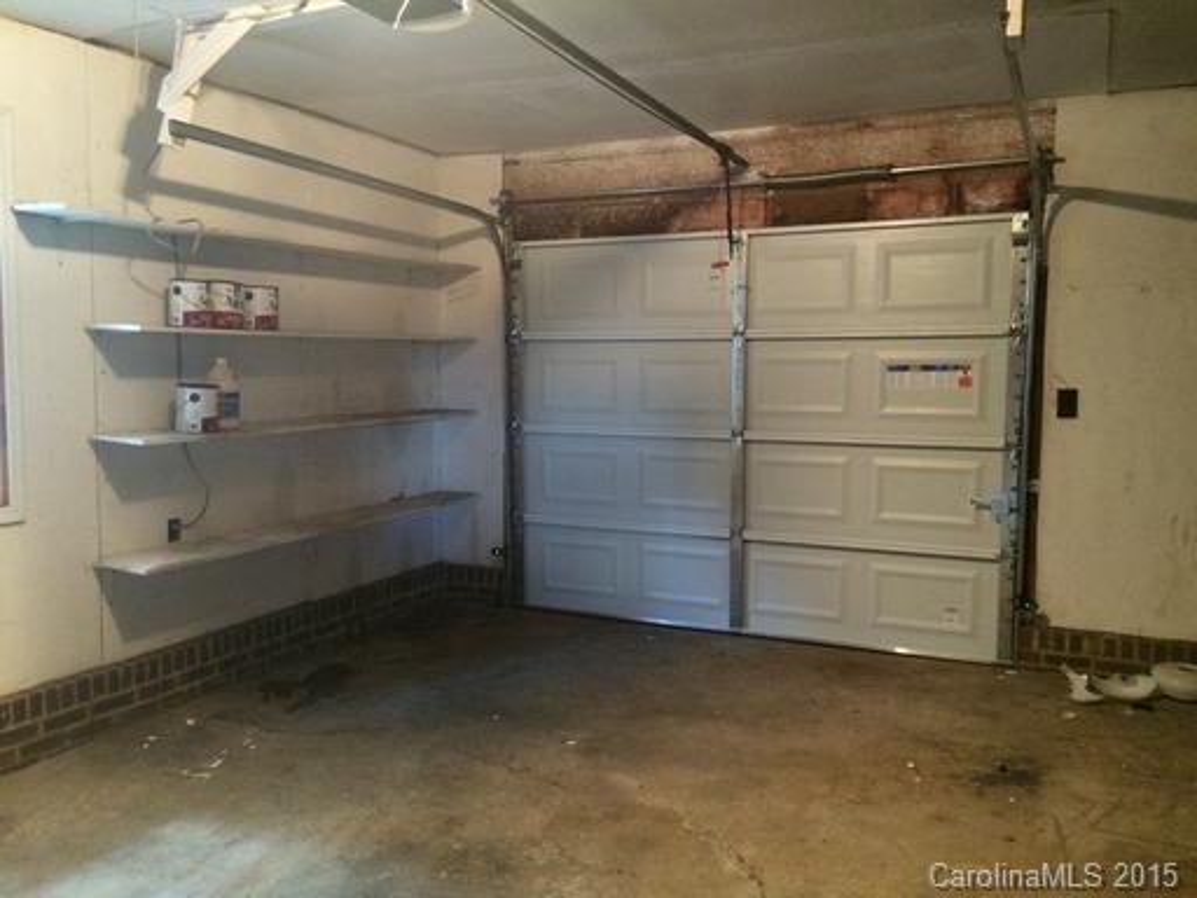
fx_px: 1003
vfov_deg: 48.2
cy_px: 449
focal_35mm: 29
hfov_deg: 61.7
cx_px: 598
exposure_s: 1/15
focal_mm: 4.15
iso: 400
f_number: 2.2
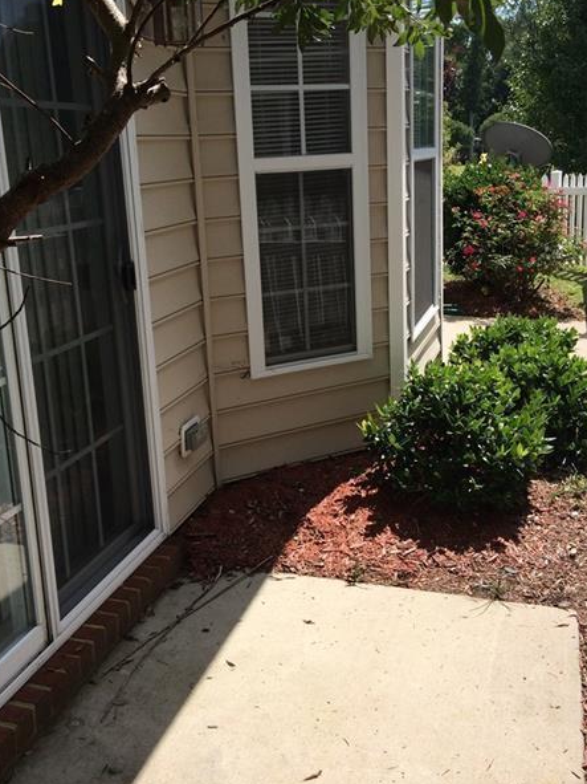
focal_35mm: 39
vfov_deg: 47.8
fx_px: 882
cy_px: 365
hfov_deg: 36.8
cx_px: 282
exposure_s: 1/1709
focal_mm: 4.12
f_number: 2.2
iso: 32
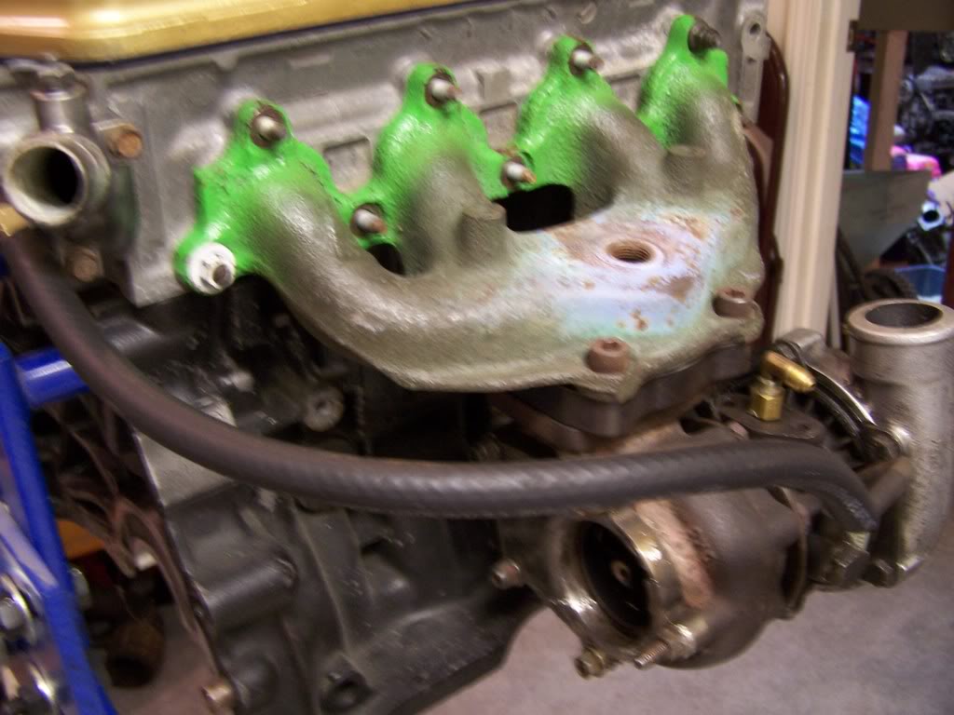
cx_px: 477
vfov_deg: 37.7
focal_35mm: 38
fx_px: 1047
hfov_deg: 49.0
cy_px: 358
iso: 140
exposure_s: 1/8
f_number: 2.8
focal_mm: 6.3
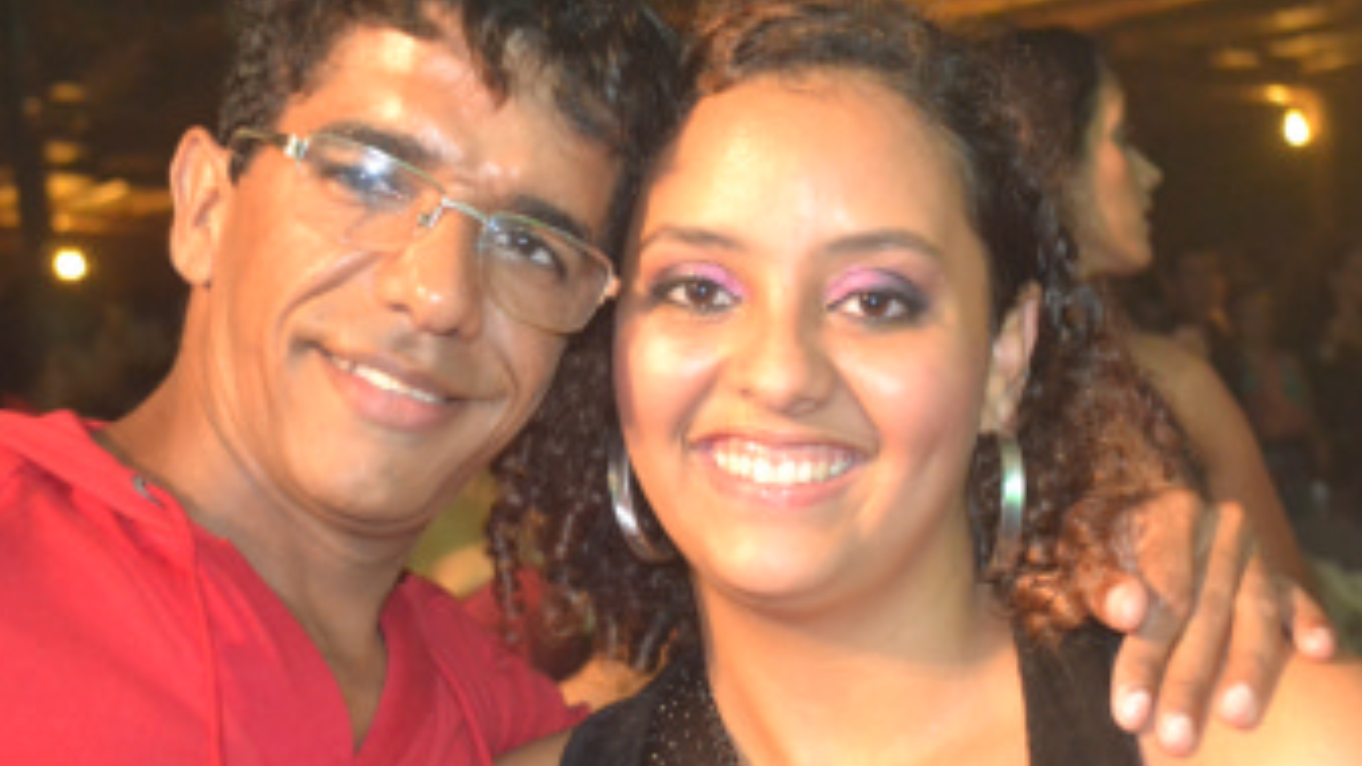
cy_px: 545
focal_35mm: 82
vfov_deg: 14.7
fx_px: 2953
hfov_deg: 26.0
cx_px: 661
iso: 3200
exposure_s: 1/60
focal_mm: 35
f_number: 4.2
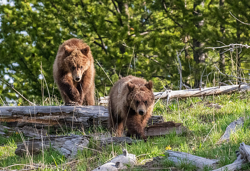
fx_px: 6552
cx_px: 113
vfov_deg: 1.5
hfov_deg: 2.2
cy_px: 47
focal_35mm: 936
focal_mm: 600
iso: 6400
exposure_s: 1/1600
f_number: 11
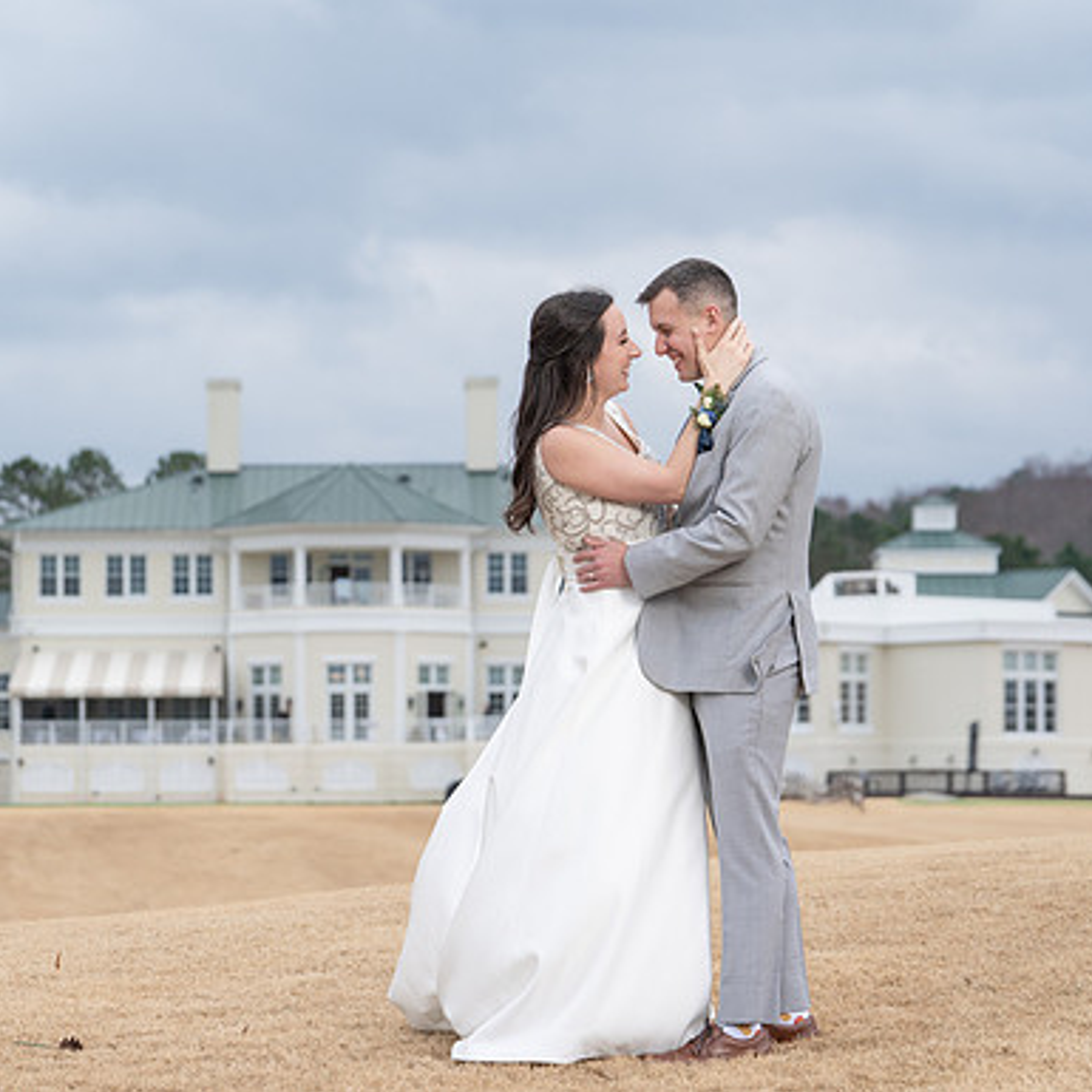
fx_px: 5710
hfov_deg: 10.9
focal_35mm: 160
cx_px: 392
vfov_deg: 10.9
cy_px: 563
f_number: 5.6
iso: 320
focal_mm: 119
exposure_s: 1/250
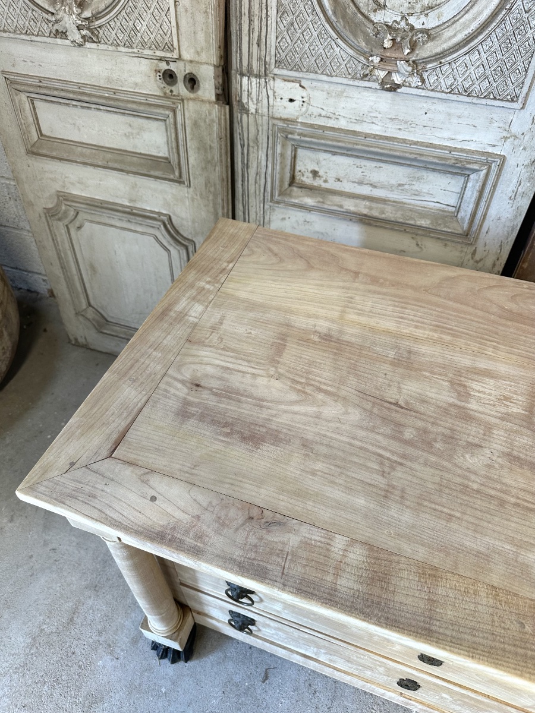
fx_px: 495
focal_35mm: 24
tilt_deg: -47.0
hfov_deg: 56.8
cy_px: 356
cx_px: 268
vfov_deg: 71.6
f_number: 1.78
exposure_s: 1/50
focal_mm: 6.86
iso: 125
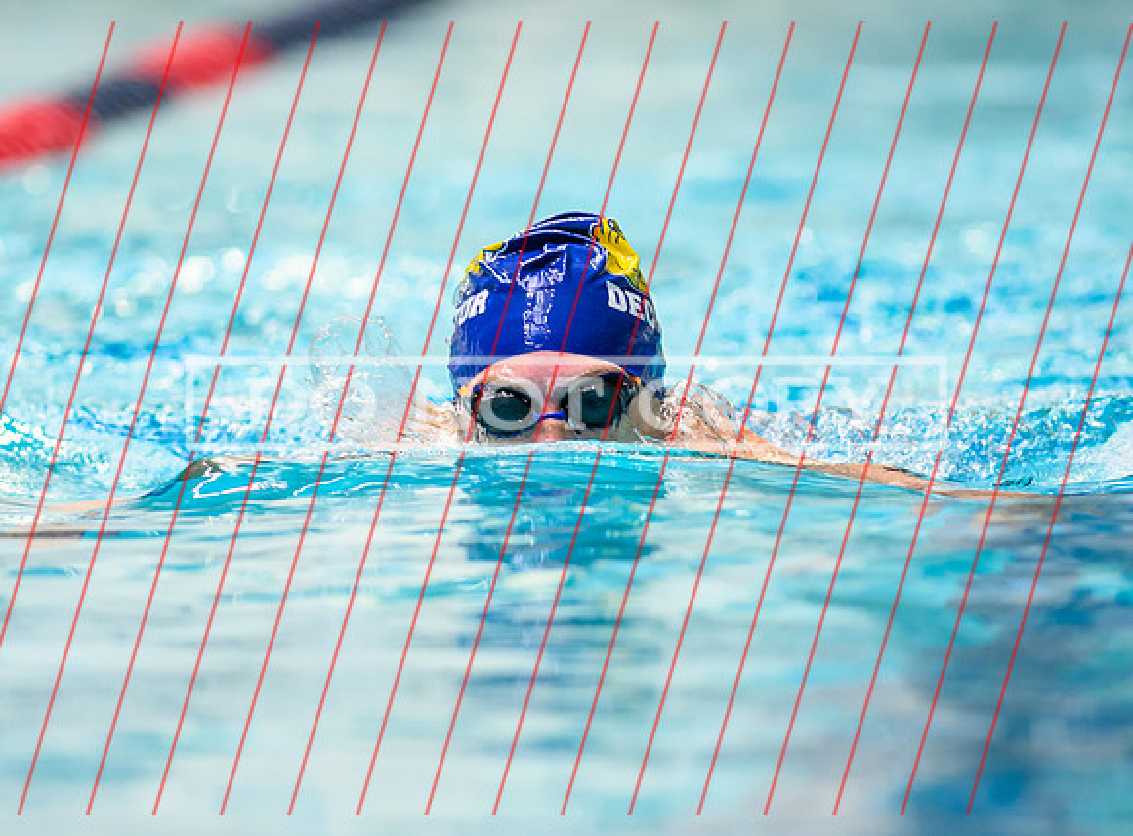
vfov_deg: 2.8
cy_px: 441
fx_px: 16952
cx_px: 558
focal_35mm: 521
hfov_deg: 3.8
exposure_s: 1/800
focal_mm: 300
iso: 1600
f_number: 2.8
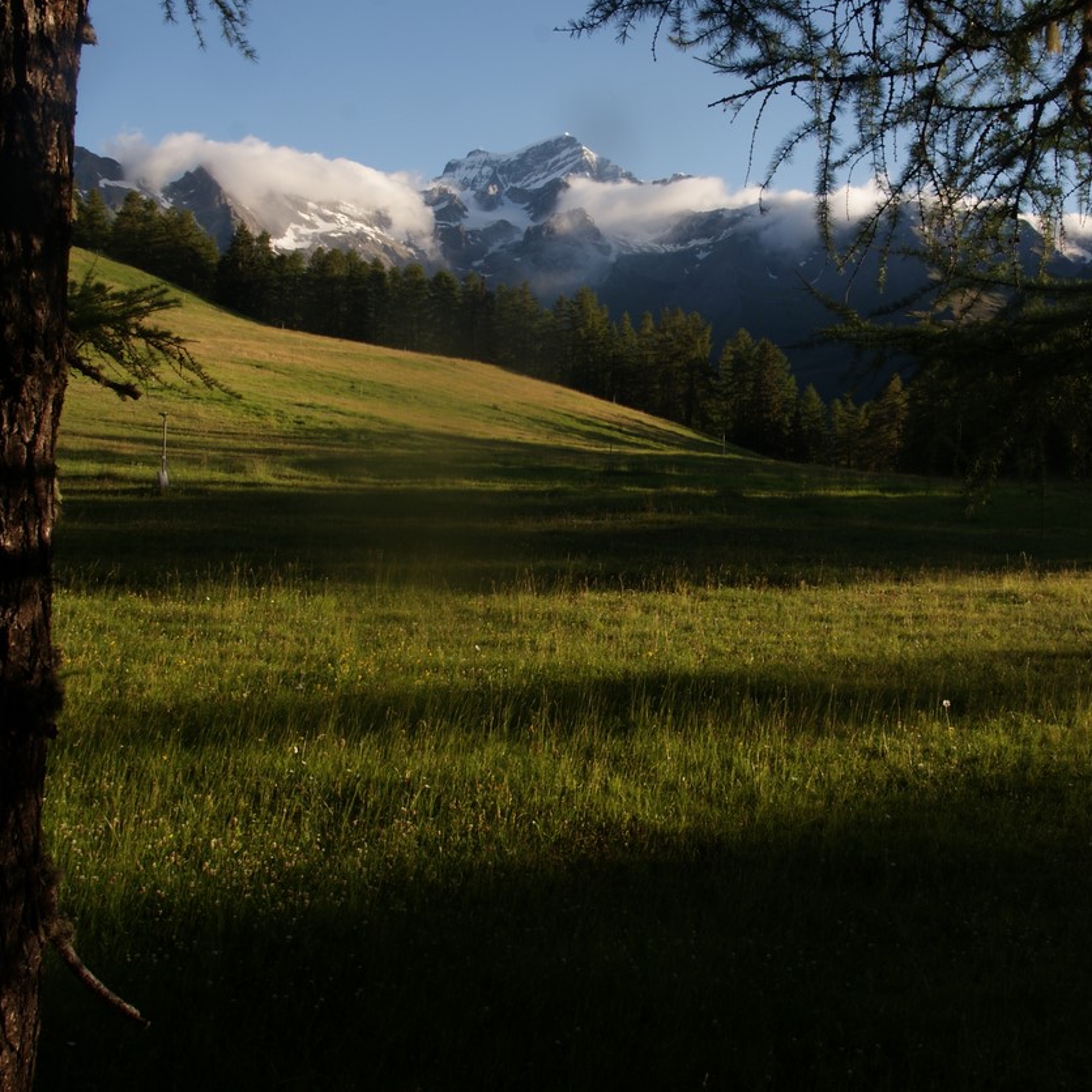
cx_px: 658
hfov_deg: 39.0
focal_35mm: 43
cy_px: 534
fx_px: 1535
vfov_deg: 39.2
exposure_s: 1/60
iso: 100
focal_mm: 22
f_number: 13
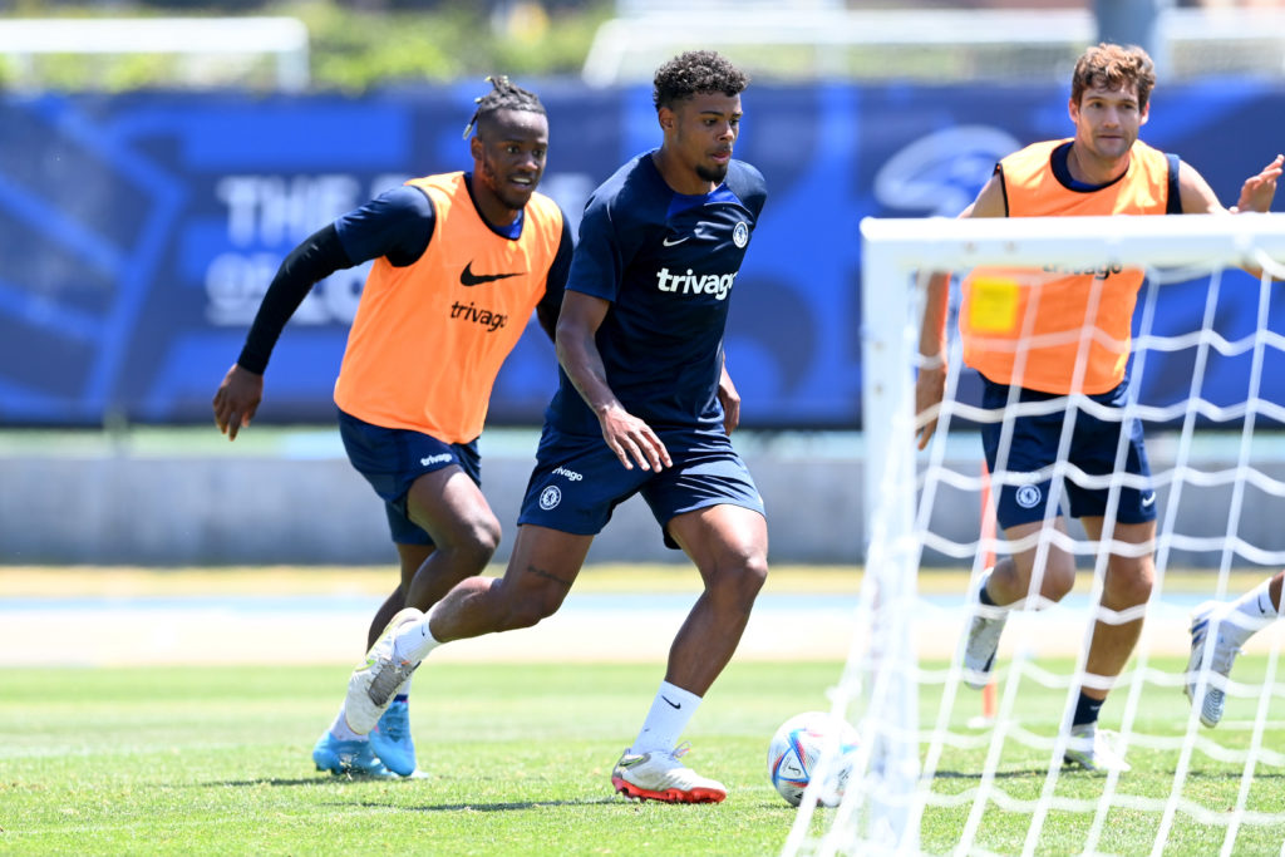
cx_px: 642
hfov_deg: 5.2
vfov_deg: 3.4
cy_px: 428
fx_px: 14279
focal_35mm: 400
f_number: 4
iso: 640
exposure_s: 1/1600
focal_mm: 400
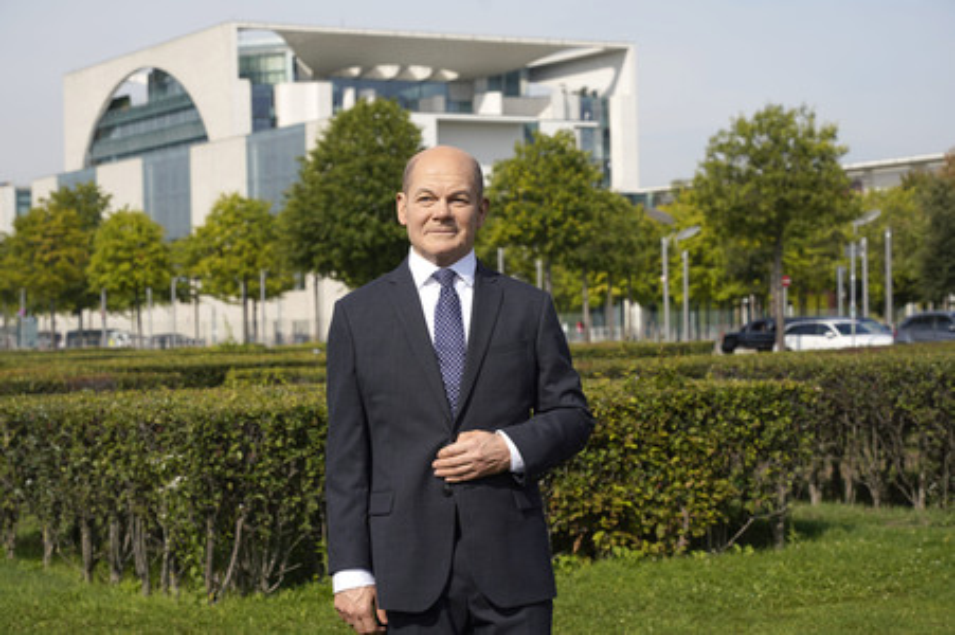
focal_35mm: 70
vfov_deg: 19.4
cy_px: 318
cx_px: 478
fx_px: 1856
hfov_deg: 28.9
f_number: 6.3
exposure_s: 1/640
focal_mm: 70
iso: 100
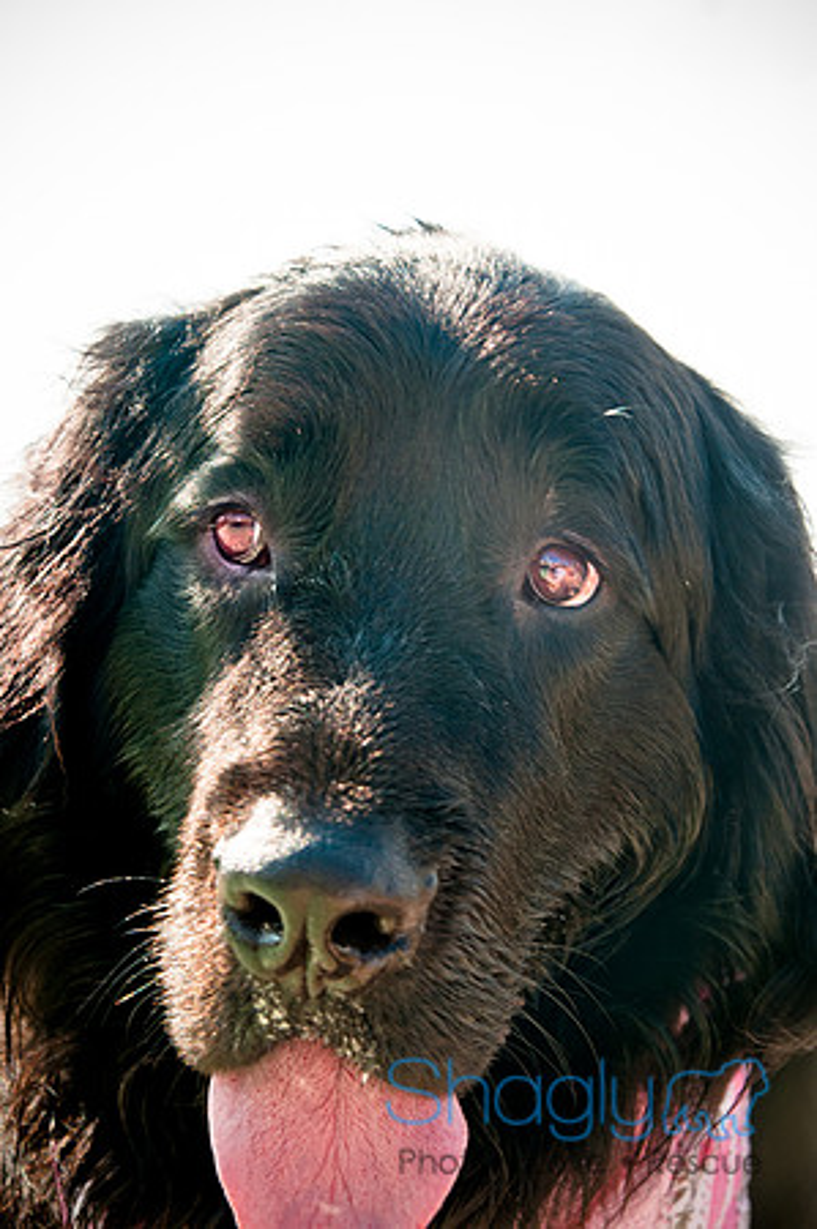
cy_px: 614
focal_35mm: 75
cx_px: 408
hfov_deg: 18.1
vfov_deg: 27.0
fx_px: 2559
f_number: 5.6
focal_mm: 50
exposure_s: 1/200
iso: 200
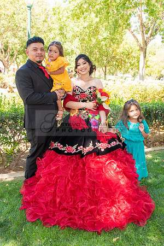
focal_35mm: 36
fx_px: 246
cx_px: 82
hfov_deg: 36.9
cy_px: 123
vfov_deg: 53.2
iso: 500
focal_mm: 24
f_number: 6.3
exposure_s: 1/200
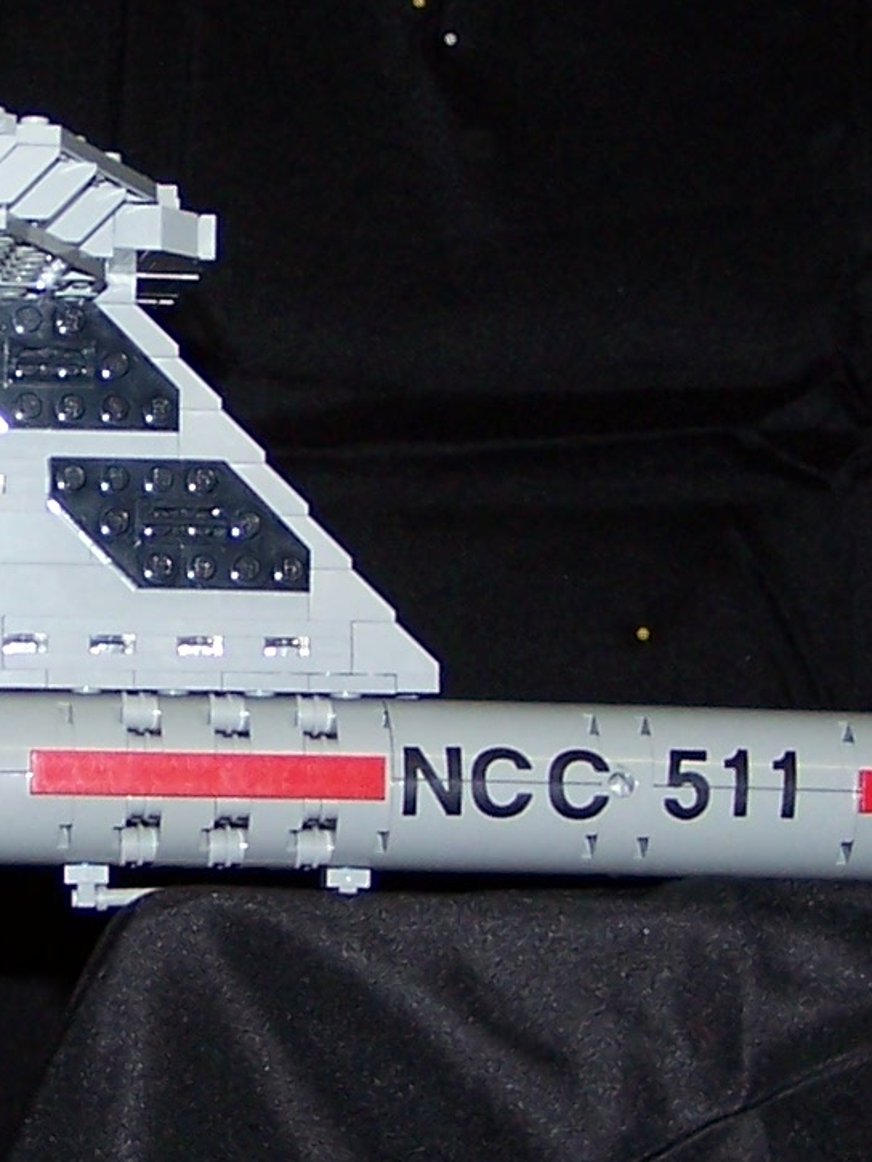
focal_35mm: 135
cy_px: 365
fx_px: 4533
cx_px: 79
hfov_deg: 10.9
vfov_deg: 14.6
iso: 80
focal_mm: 6.3
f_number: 2.8
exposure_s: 1/60
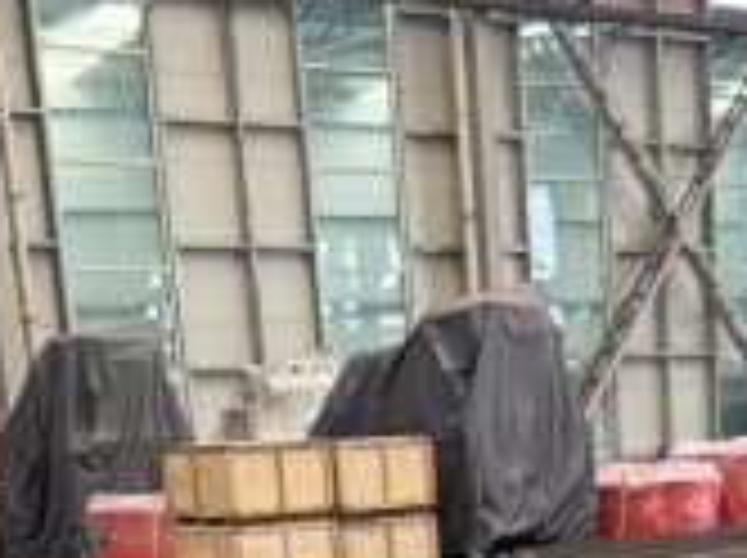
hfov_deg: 22.3
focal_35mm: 87
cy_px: 976
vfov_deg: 14.9
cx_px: 567
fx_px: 1875
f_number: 1.78
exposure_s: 1/121
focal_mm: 6.76
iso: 125
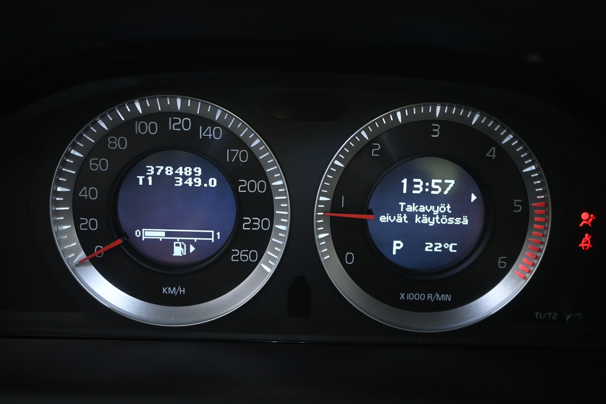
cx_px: 303
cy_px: 202
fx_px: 619
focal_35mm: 37
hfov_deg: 52.2
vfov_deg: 36.2
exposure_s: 1/8
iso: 1000
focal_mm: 24.5
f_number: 4.2
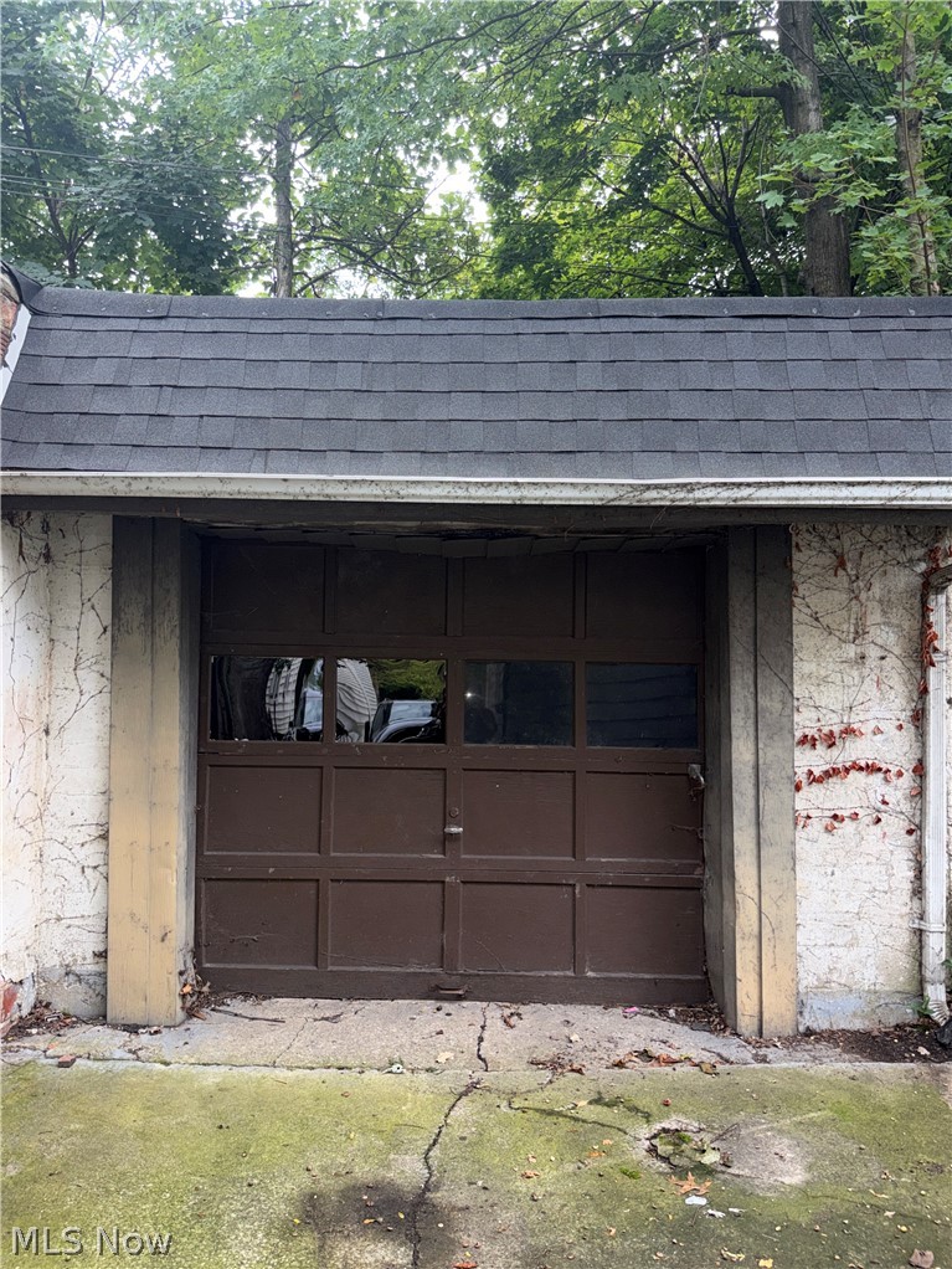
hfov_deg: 56.8
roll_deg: -1.1
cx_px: 476
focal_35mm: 24
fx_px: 880
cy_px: 634
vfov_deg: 71.6
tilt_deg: +0.8
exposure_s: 1/318
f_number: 1.78
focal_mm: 6.76
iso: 64
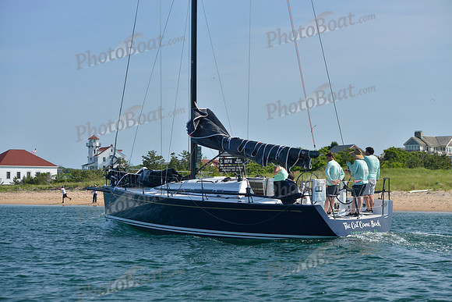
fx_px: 1067
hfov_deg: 23.9
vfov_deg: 16.1
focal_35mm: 85
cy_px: 151
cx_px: 226
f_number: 5.6
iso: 400
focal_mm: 85
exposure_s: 1/1000
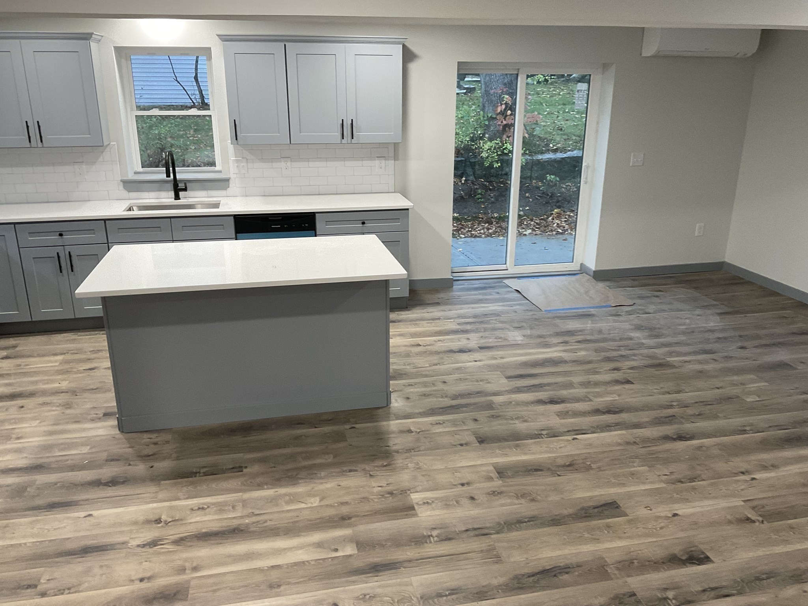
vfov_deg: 48.2
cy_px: 303
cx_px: 404
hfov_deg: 61.7
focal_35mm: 29
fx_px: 677
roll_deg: -0.4
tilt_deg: -18.9
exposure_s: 1/60
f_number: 1.8
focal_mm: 3
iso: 100
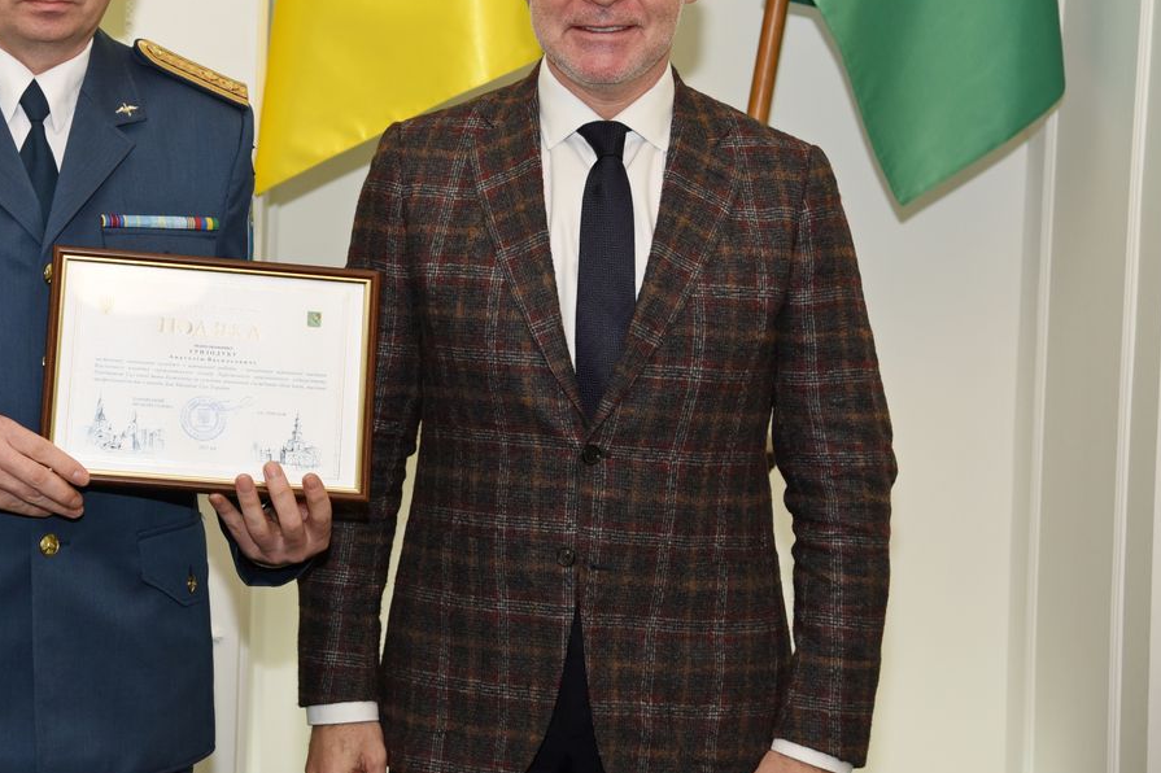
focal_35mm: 97
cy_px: 256
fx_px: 3127
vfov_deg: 14.1
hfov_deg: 20.9
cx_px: 297
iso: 800
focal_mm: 62
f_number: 4
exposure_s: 1/200
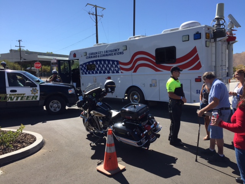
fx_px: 205
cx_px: 122
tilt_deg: -6.3
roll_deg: -1.0
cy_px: 92
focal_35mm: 29
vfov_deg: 48.2
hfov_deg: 61.7
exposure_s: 1/2083
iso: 32
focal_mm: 4.15
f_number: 2.2
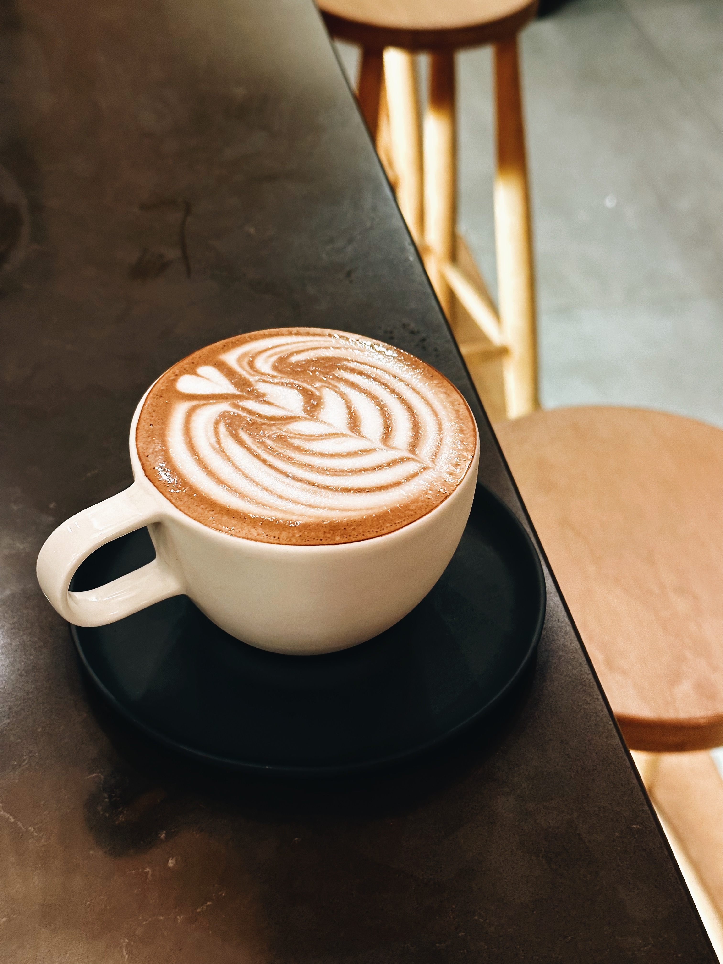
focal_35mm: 48
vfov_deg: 39.7
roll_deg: -2.3
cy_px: 482
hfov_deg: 30.3
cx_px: 362
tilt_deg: -42.9
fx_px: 1337
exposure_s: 1/33
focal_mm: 6.86
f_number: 1.78
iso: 250
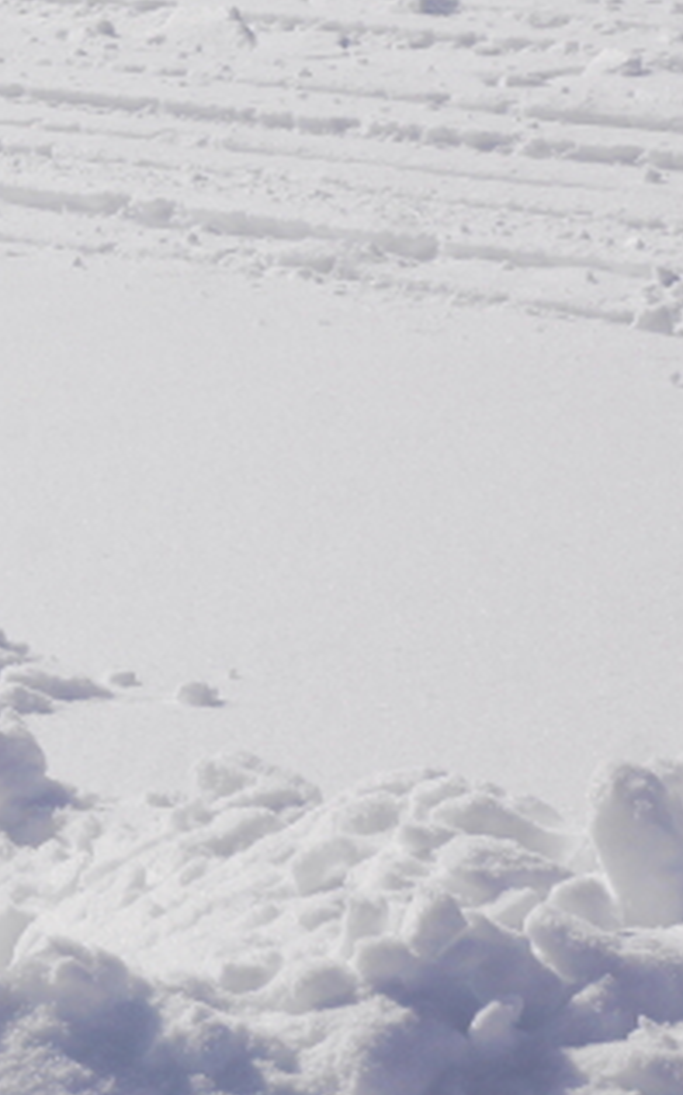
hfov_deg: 5.3
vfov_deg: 8.7
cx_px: -733
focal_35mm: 242
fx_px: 7220
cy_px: 146
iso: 100
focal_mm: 50
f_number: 13
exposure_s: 1/200
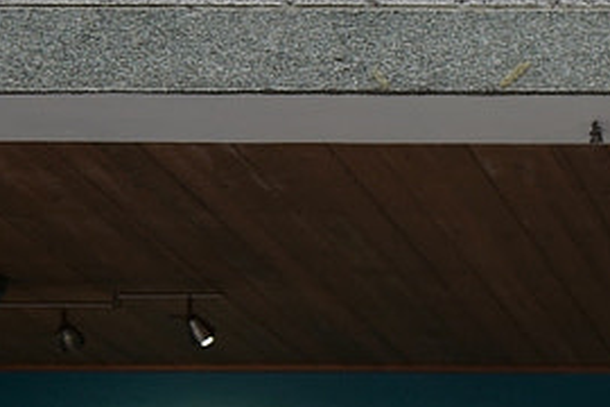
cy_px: 488
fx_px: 2813
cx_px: 1114
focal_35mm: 166
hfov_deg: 11.4
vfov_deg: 8.2
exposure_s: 1/320
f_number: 1.7
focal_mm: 28
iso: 100
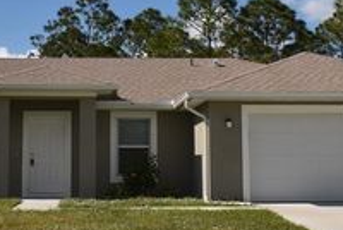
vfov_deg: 18.2
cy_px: 76
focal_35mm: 75
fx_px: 716
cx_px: 118
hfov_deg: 26.8
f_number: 14
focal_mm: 20
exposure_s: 1/200
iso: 100
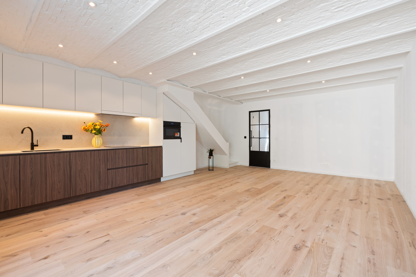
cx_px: 208
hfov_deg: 96.7
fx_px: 185
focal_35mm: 16
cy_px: 138
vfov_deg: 73.7
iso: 250
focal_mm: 16
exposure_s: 1/3
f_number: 11
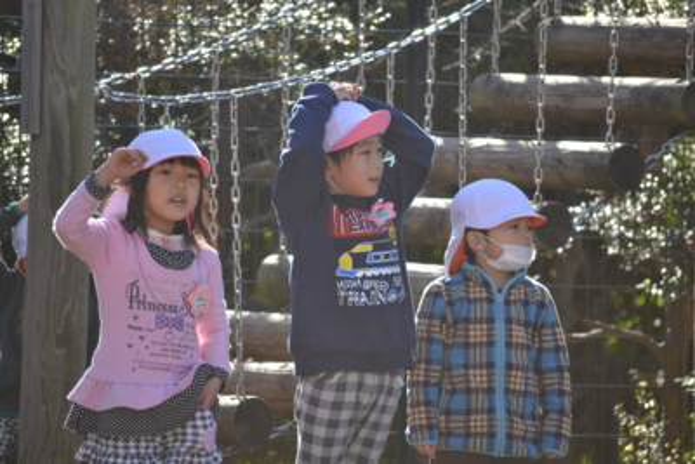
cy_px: 232
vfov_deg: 4.6
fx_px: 5793
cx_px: 348
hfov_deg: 6.9
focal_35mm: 300
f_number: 5.6
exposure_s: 1/400
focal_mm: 200
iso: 400
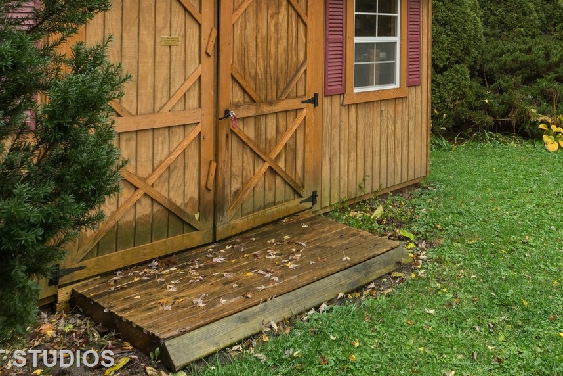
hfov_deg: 53.7
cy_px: 40
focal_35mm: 34
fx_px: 532
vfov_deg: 36.5
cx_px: 409
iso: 200
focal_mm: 12
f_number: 8
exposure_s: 1/80
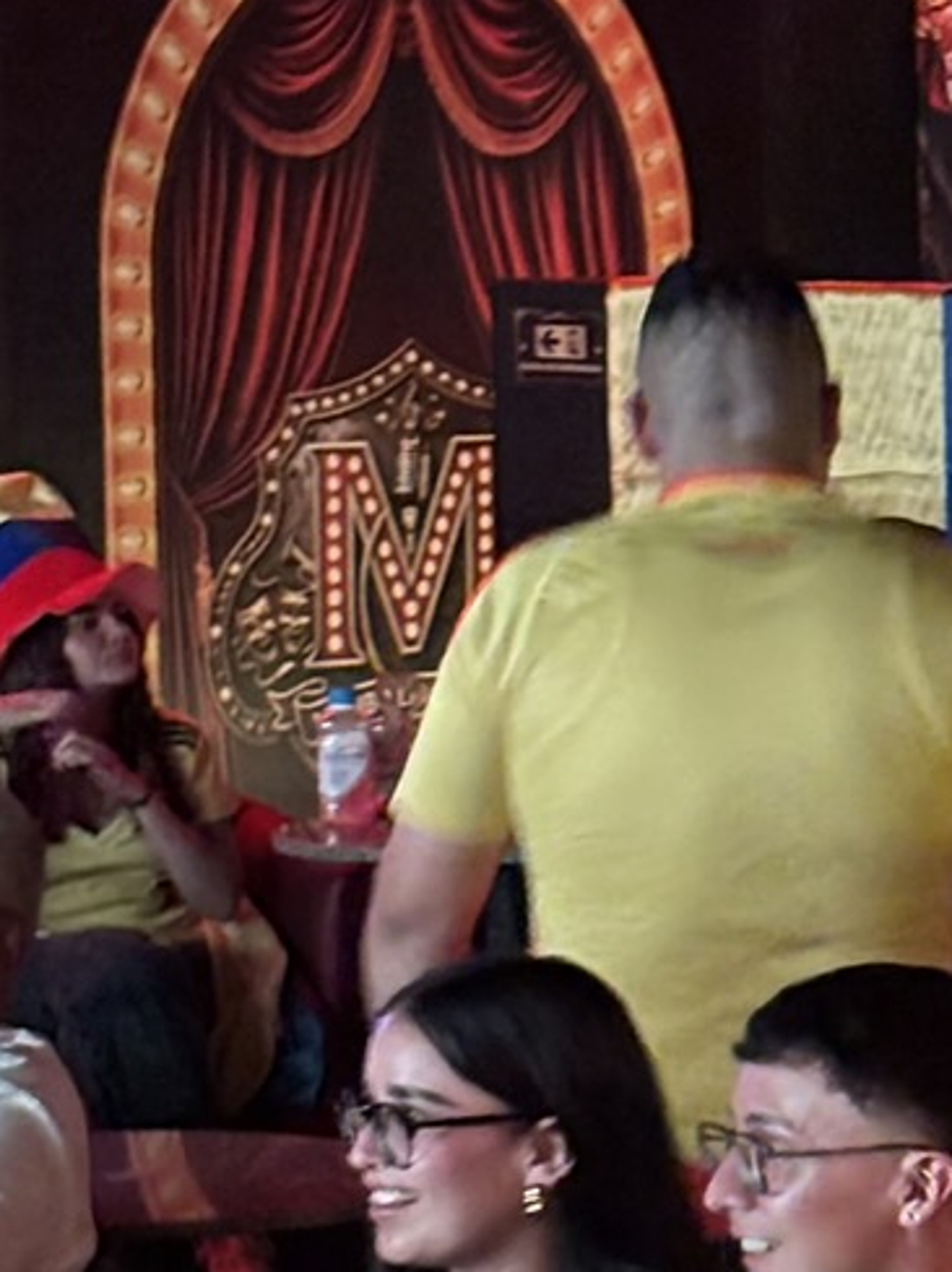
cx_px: 1725
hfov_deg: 6.6
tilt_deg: -5.9
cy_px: 773
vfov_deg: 9.1
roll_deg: -1.0
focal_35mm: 218
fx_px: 8004
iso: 500
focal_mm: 5.96
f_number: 1.6
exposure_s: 1/17
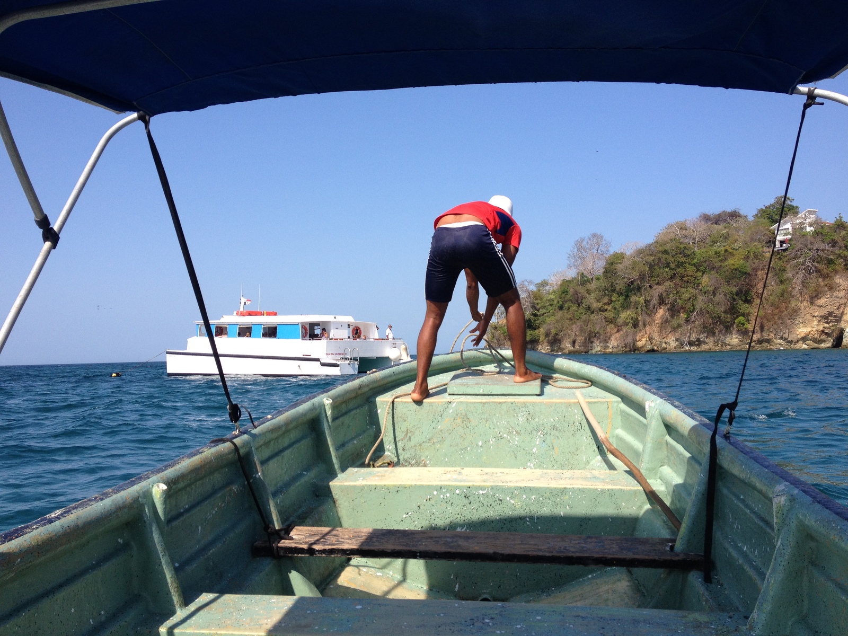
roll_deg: +0.5
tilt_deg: +3.3
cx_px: 424
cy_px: 318
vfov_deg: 40.7
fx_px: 857
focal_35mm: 35
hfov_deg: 52.6
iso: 50
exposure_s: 1/1493
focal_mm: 4.28
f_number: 2.4
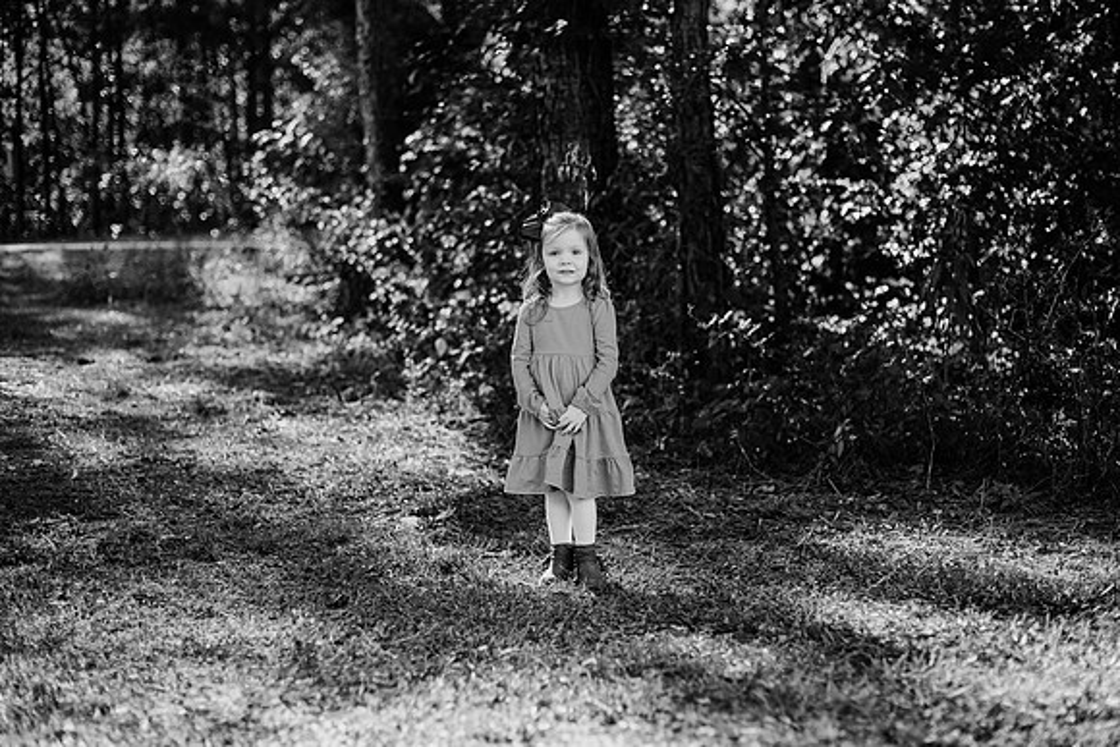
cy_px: 372
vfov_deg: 25.0
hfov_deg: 36.8
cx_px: 586
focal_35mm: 54
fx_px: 1685
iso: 200
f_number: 2
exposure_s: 1/1000
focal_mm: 50
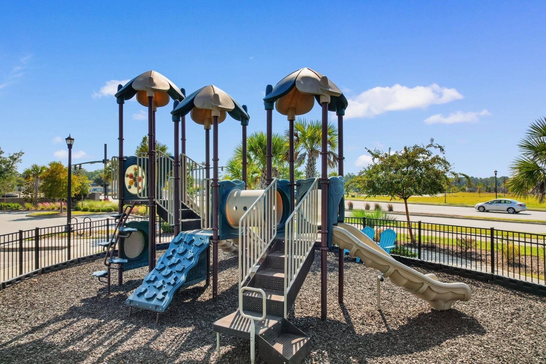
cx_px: 273
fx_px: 334
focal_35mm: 22
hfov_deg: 78.6
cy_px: 182
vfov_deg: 57.2
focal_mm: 8.38
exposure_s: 1/400
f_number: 2.8
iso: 100
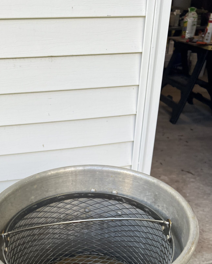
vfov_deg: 44.0
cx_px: 80
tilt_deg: -34.6
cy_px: 204
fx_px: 314
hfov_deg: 37.1
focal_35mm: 40
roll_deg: -3.9
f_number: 1.5
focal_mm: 5.7
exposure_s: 1/434
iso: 50
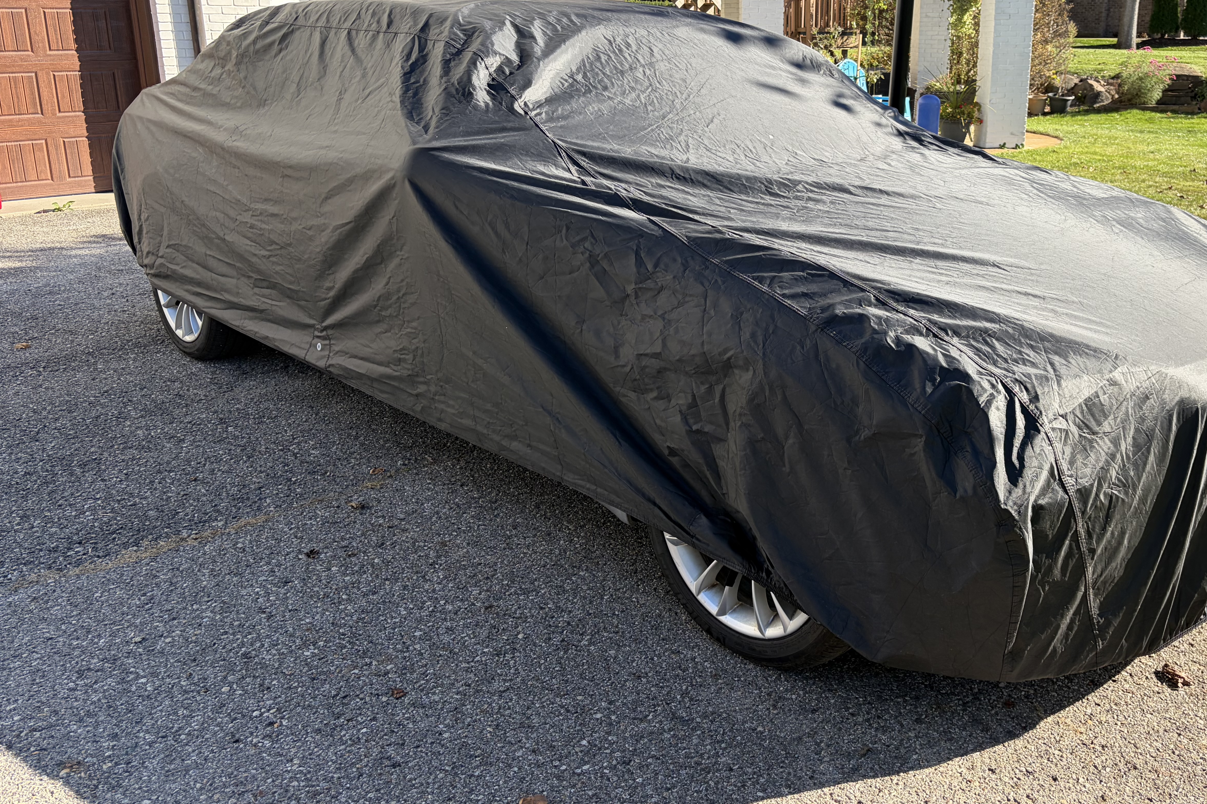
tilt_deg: -15.2
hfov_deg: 56.7
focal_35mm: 33
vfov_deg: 39.8
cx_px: 735
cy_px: 333
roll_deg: +0.2
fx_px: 1106
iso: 64
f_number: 1.6
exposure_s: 1/1196
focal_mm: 5.96
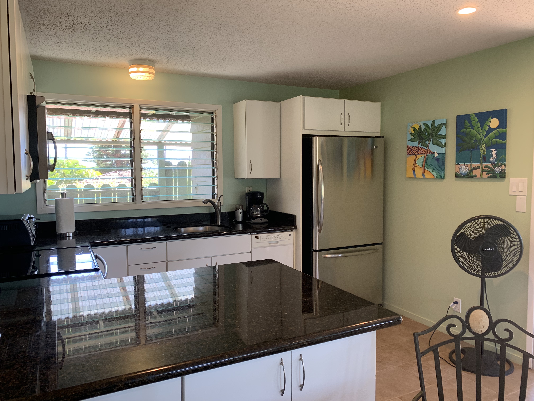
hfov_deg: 67.3
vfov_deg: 53.1
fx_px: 401
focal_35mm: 26
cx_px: 267
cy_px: 200
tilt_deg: -4.0
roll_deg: -0.4
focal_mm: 4.25
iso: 64
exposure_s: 1/60
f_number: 1.8
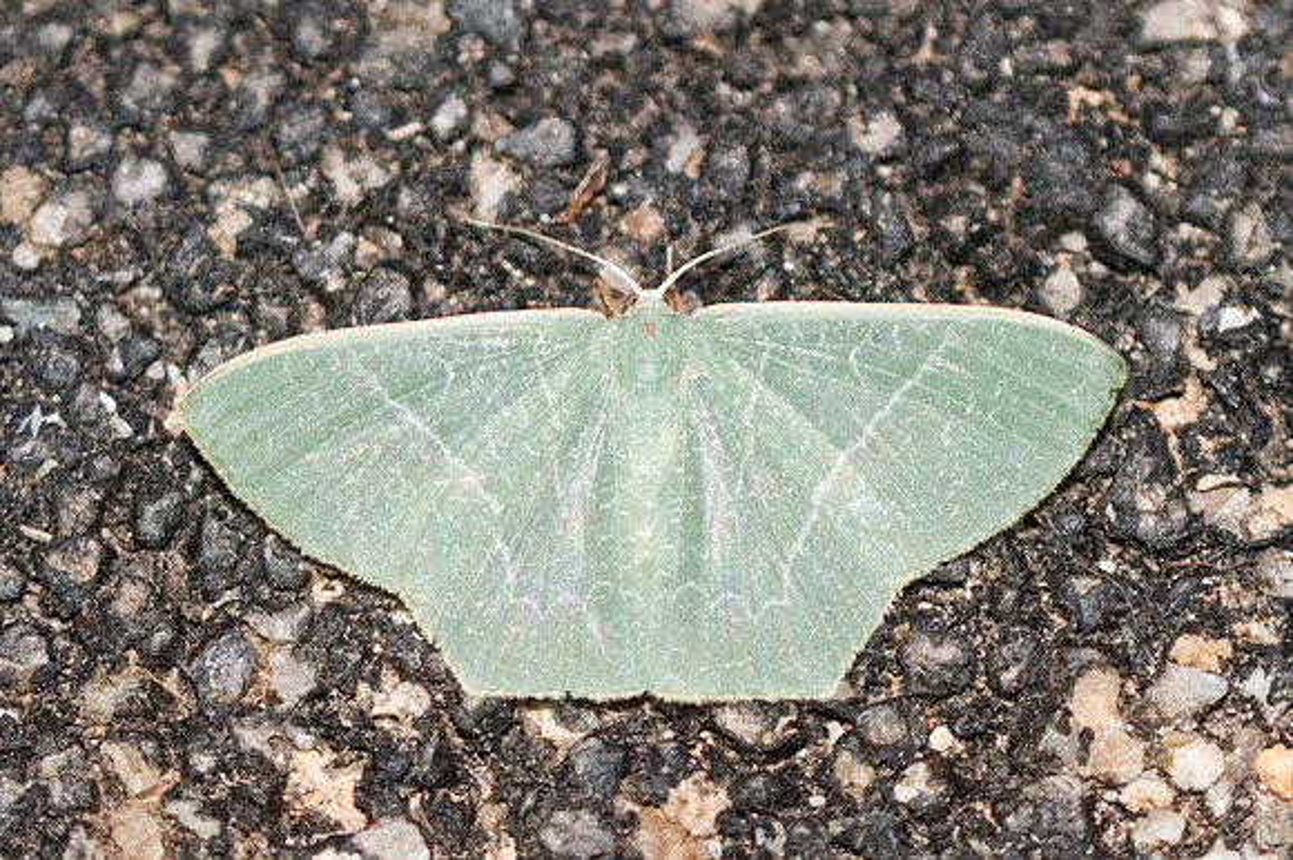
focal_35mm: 309
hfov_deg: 6.7
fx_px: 11100
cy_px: 478
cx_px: 646
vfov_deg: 4.4
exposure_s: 1/320
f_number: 3.3
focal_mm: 90
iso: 1000
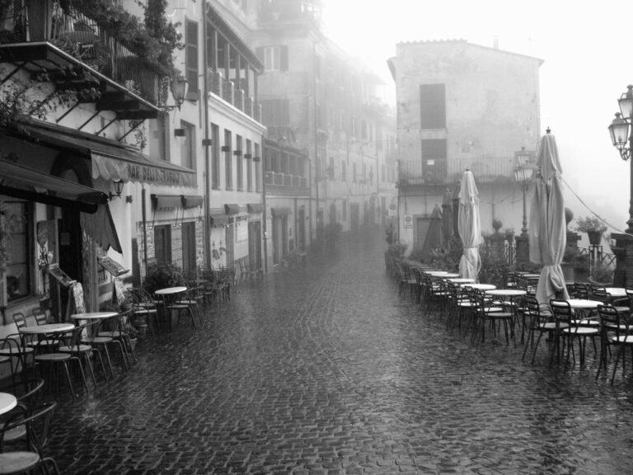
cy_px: 238
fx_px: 695
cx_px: 316
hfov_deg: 49.0
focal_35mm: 38
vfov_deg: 37.7
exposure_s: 1/80
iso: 400
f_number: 2.8
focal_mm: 7.9
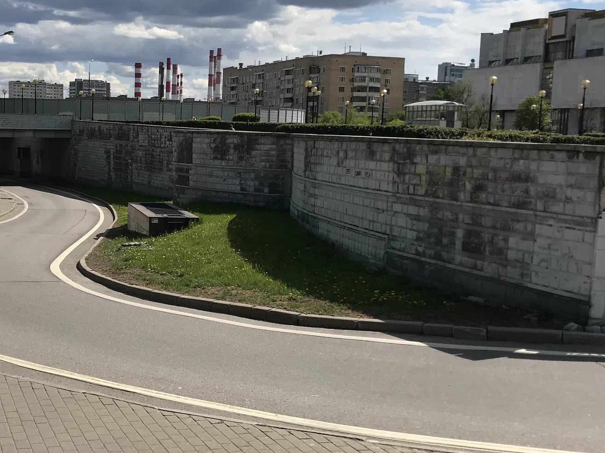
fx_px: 891
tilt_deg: -5.5
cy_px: 247
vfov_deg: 28.5
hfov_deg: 36.7
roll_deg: -0.9
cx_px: 155
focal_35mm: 51
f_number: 1.8
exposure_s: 1/4167
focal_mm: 3.99
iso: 20
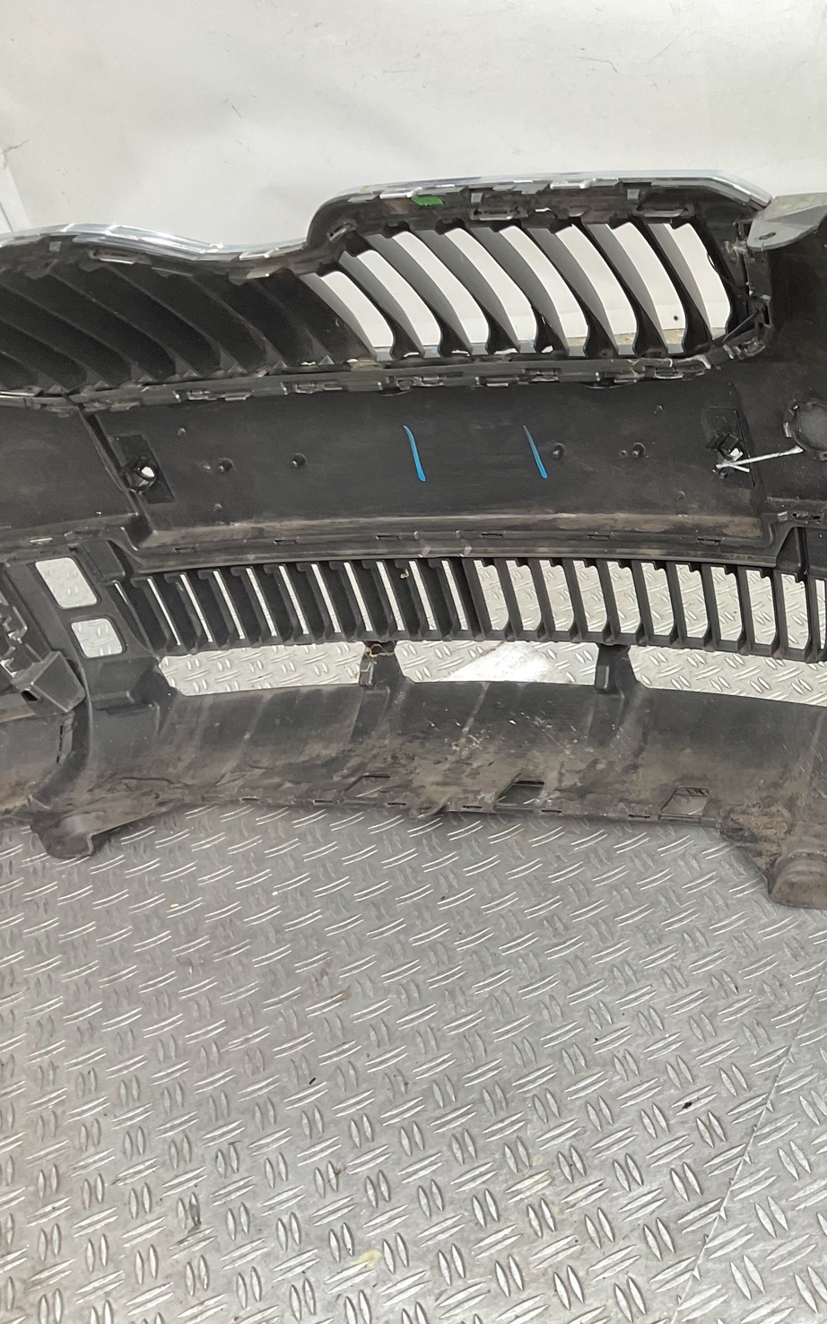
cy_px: 674
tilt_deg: -31.9
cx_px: 823
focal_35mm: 42
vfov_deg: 47.2
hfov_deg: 28.7
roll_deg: +10.4
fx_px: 1515
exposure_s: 1/100
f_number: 1.8
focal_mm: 3
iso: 25
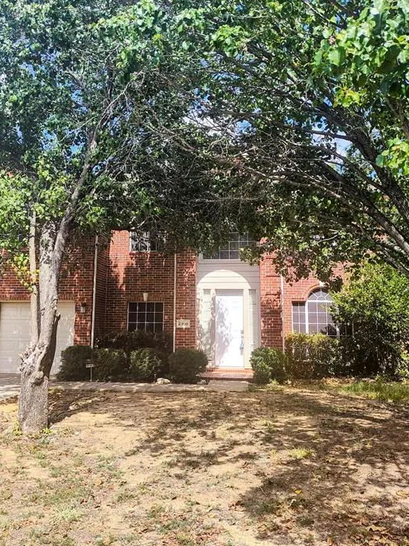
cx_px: 194
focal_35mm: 28
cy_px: 256
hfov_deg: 49.7
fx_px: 441
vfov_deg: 63.4
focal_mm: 4.15
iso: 102
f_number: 1.5
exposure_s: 1/1166
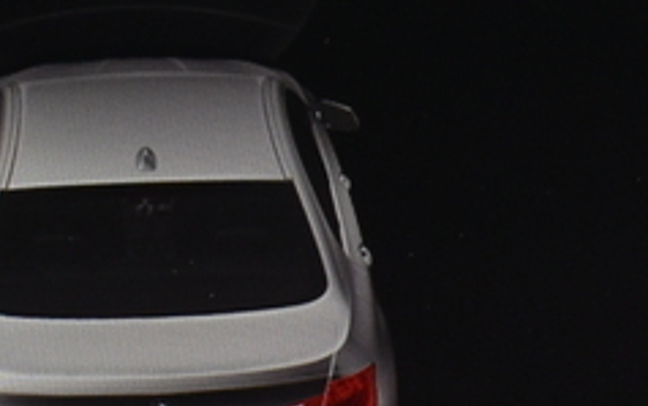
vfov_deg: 7.0
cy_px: 324
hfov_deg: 11.1
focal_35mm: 187
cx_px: -19
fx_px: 3304
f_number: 9.5
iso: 400
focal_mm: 18
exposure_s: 1/125
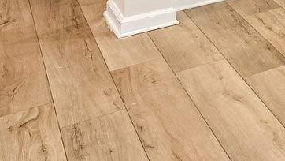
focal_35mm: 83
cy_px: -231
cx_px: 738
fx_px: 628
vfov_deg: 11.8
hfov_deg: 13.8
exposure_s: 1/15
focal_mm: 14
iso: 140
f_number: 8
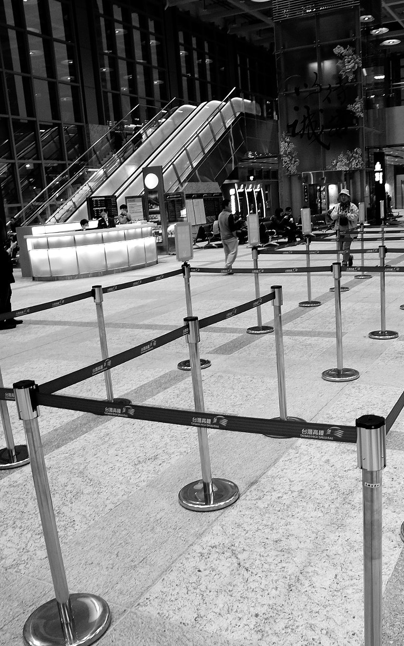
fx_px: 564
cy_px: 343
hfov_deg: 39.1
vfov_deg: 59.6
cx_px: 264
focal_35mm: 32
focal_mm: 16
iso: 800
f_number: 5.6
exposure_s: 1/25
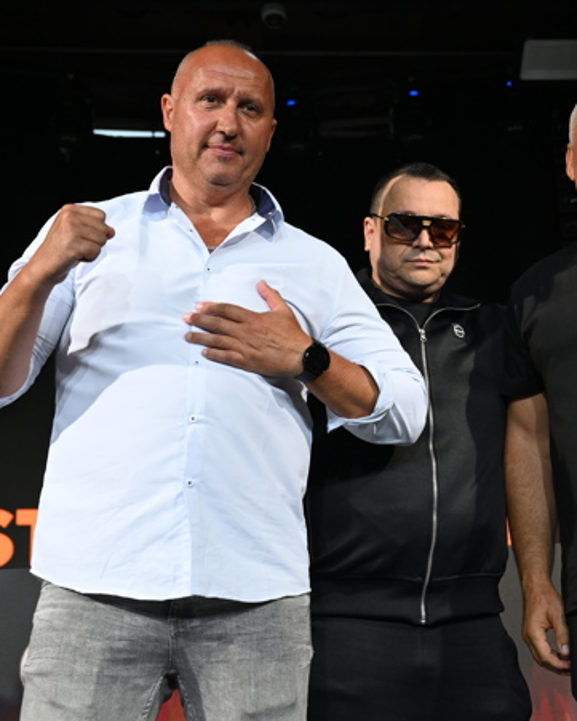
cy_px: 358
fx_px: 1408
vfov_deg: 28.7
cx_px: 472
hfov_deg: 22.8
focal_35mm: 66
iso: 1600
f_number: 5
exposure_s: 1/320
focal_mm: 46
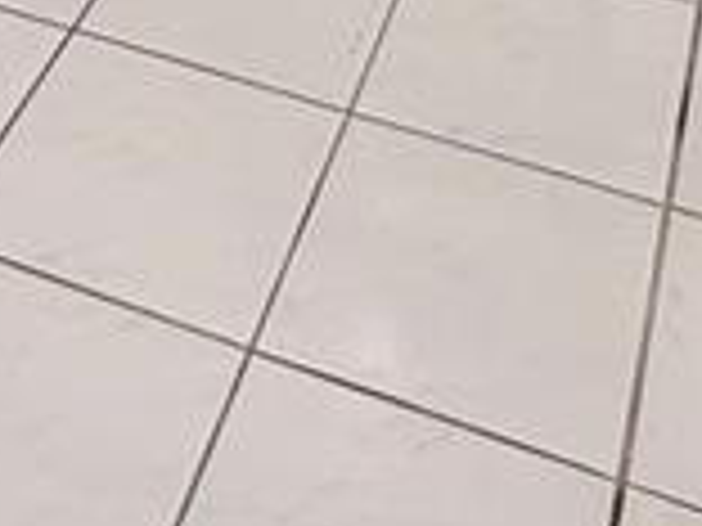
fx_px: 1866
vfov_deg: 10.6
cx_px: 72
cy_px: -1097
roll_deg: +1.2
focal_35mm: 92
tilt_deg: -4.1
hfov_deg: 20.9
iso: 100
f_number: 2.2
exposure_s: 1/120
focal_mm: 2.22
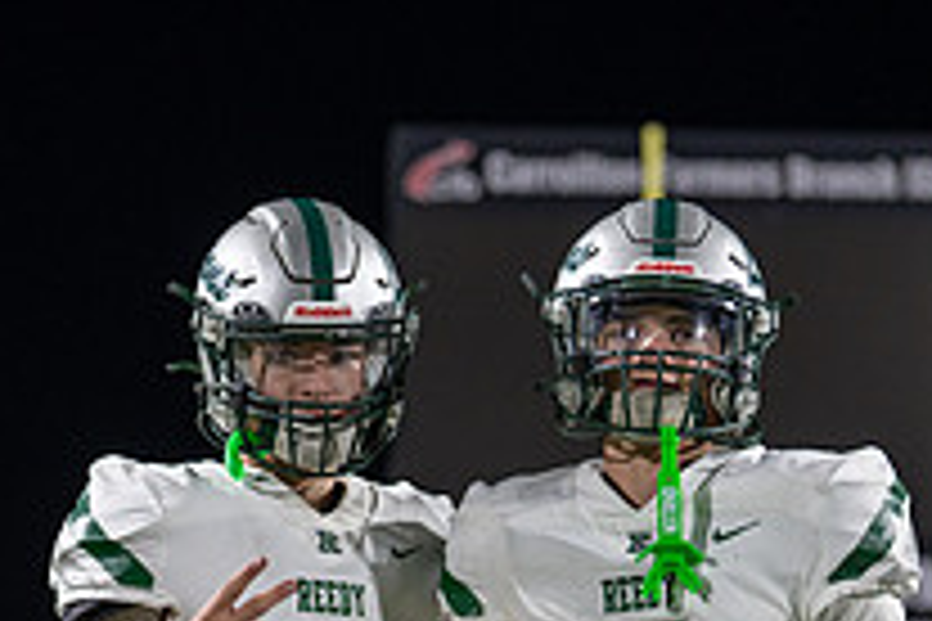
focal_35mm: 168
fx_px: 4349
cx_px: 484
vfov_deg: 8.0
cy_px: 935
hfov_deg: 12.2
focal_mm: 50
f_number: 2
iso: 800
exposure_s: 1/500
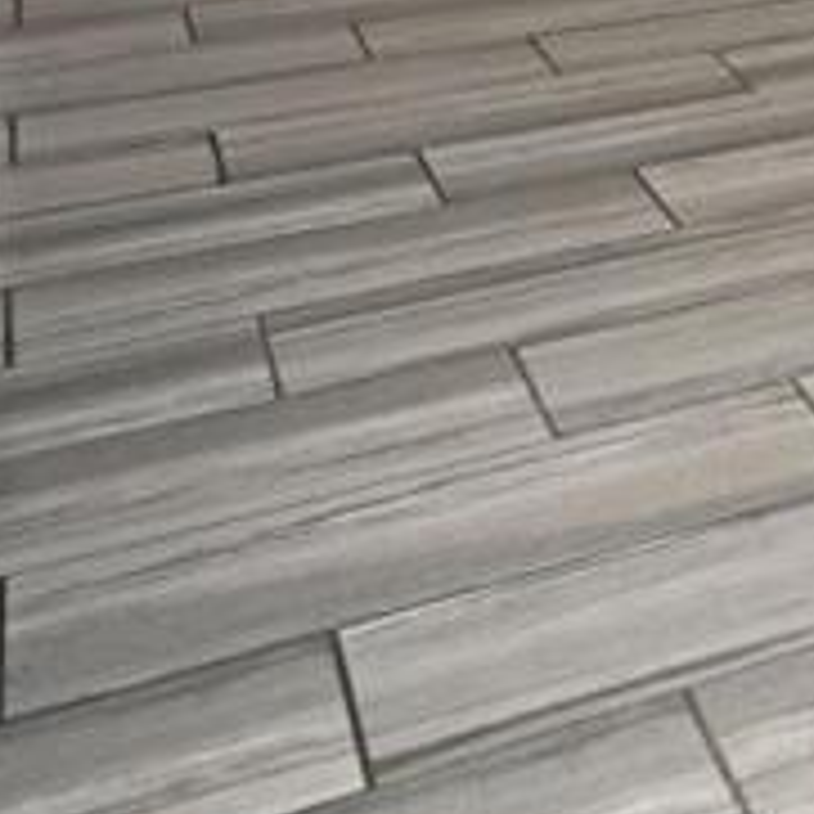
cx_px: 2253
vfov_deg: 18.3
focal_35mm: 79
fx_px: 2102
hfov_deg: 12.6
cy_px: -558
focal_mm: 14
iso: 320
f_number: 4
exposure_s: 1/60
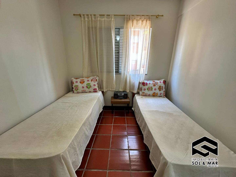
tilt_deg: -17.3
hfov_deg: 102.1
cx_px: 118
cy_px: 88
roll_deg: -1.1
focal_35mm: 14
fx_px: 95
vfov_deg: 85.7
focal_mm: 2.22
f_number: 2.2
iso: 160
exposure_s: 1/120
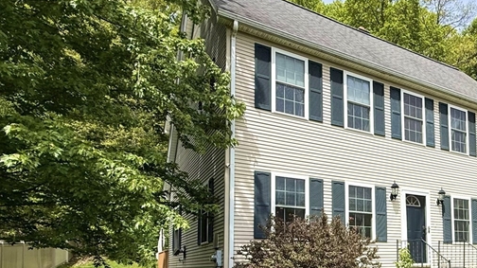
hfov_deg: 57.7
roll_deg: +1.0
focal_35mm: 31
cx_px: 384
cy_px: 238
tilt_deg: +6.0
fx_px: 392
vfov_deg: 35.6
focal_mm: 2.22
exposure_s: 1/1656
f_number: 2.2
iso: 50
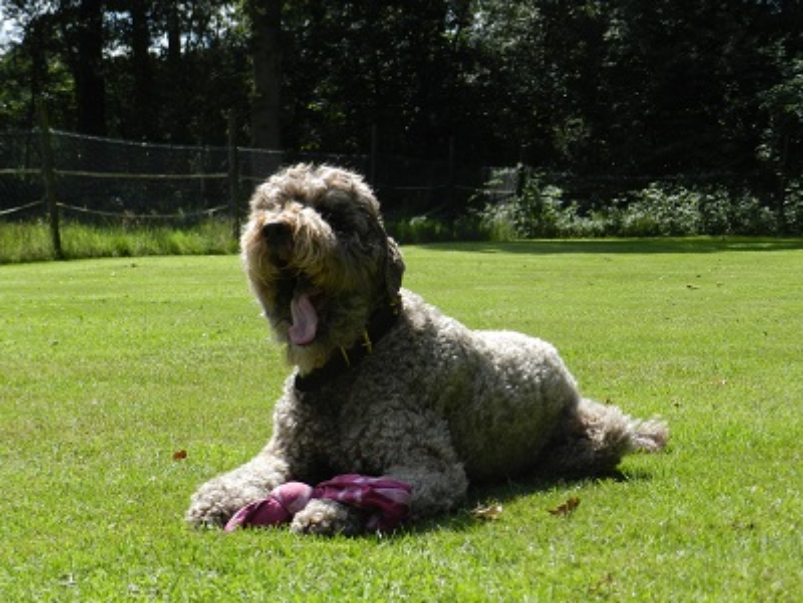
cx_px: 402
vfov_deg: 14.8
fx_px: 2320
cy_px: 302
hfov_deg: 19.6
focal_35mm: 100
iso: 160
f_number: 4.6
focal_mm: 17.7
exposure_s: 1/640
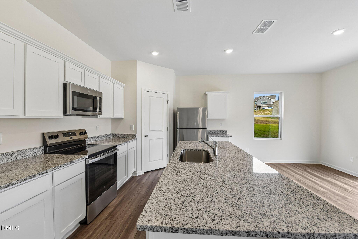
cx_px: 179
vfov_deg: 77.3
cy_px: 120
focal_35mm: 15
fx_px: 149
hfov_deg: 100.4
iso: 400
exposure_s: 1/50
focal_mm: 15
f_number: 8
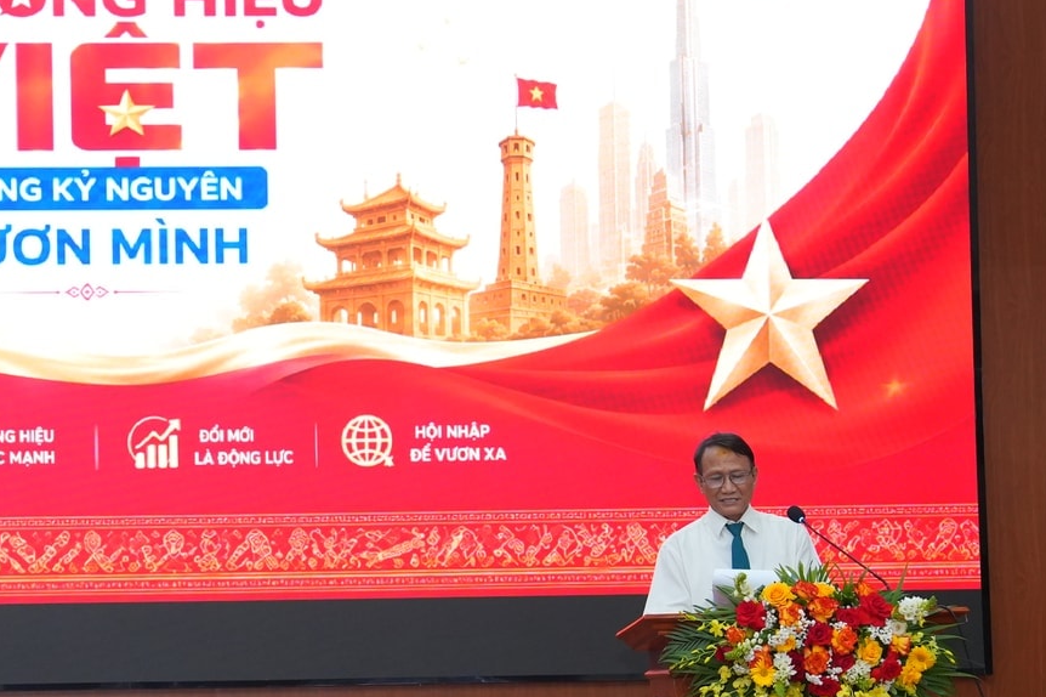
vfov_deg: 10.8
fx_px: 3688
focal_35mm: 127
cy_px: 514
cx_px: 110
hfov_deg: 15.9
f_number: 4
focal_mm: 57
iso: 2500
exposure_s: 1/160
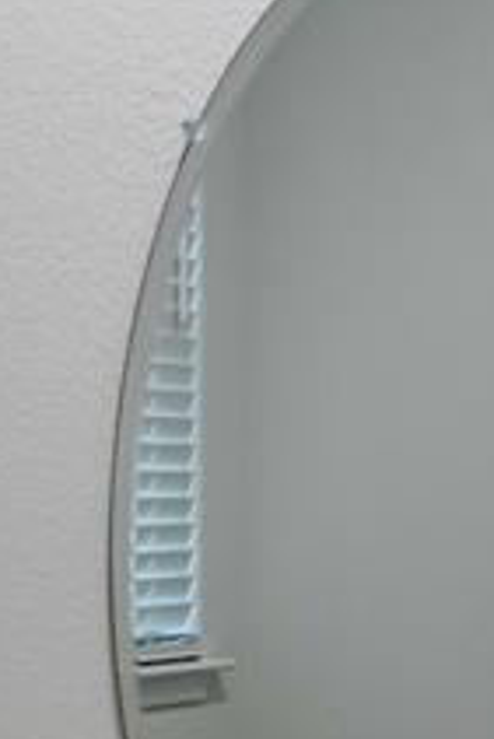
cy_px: 820
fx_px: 1681
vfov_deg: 23.3
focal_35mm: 82
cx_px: -242
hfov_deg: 15.5
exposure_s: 1/125
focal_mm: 15
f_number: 4
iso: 800
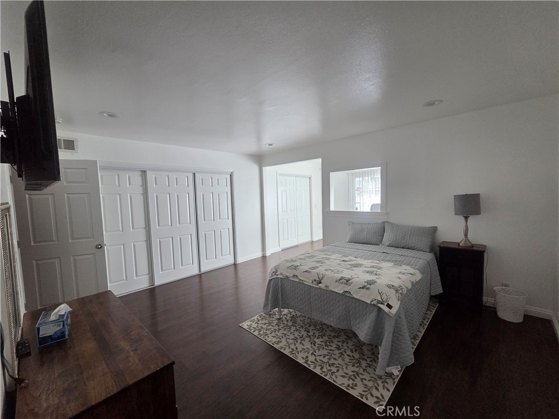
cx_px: 280
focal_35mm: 13
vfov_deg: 89.9
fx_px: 210
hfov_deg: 106.2
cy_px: 210
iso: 250
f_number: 2.2
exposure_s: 1/120
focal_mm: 2.2
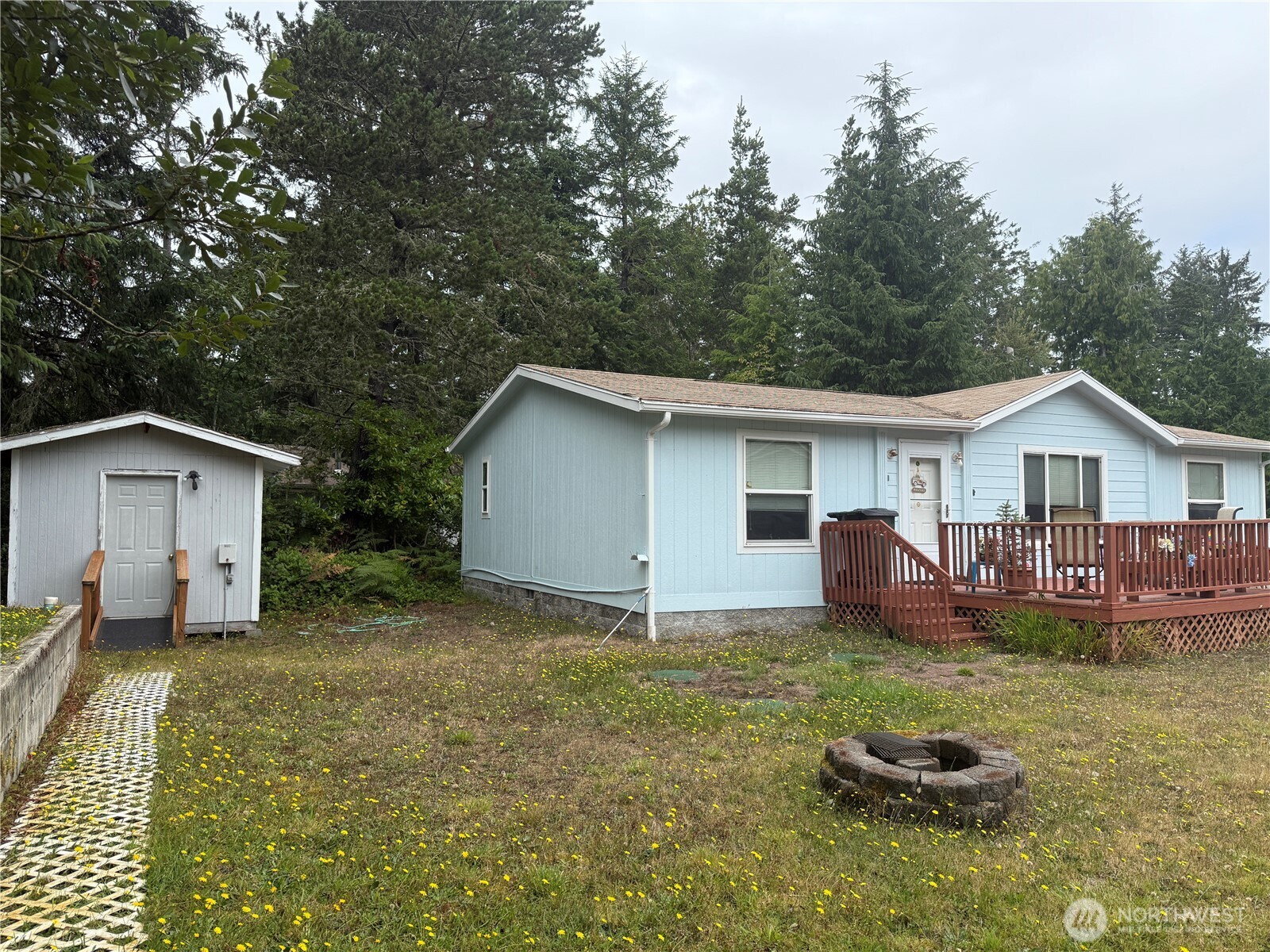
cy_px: 476
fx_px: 881
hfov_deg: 71.6
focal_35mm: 24
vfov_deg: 56.8
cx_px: 635
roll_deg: -0.5
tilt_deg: +3.1
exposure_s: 1/2801
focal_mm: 6.76
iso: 100
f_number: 1.78
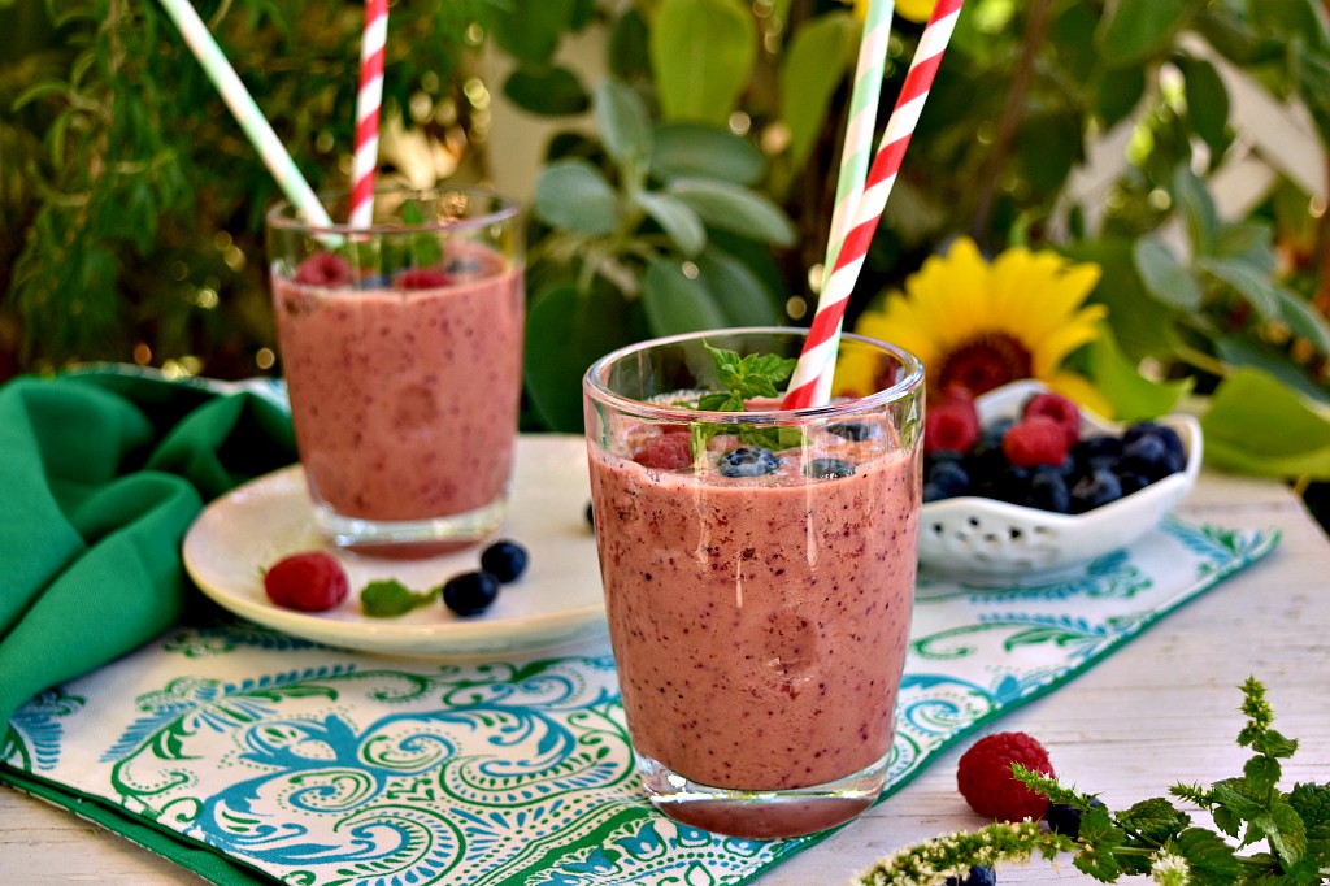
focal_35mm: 57
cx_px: 665
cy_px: 443
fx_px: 2105
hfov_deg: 35.1
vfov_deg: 23.8
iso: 250
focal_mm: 38
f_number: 5
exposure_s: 1/500
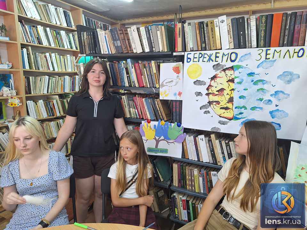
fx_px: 204
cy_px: 115
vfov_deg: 58.9
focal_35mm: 23
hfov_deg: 73.9
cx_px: 154
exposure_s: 1/50
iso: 64
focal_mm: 5.54
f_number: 1.8
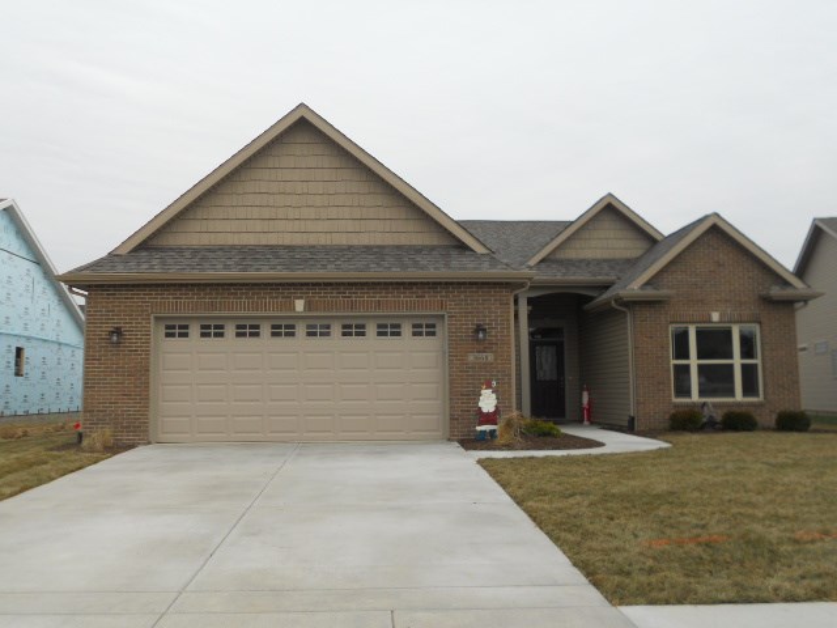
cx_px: 418
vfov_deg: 44.2
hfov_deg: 56.8
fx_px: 774
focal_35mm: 32
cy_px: 314
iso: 80
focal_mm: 5.8
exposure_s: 1/320
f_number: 3.5
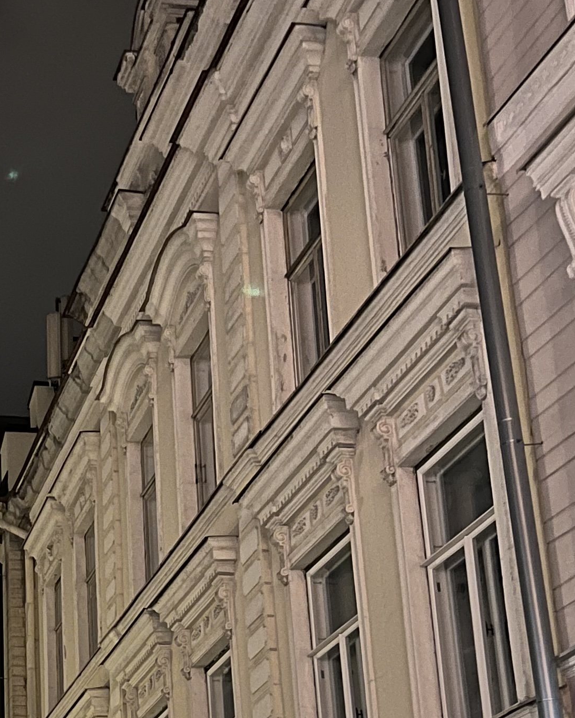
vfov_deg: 24.7
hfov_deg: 19.0
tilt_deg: +18.2
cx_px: -159
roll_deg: -0.8
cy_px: 627
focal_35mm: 75
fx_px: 1596
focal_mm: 5.1
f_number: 1.6
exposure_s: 1/9
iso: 640
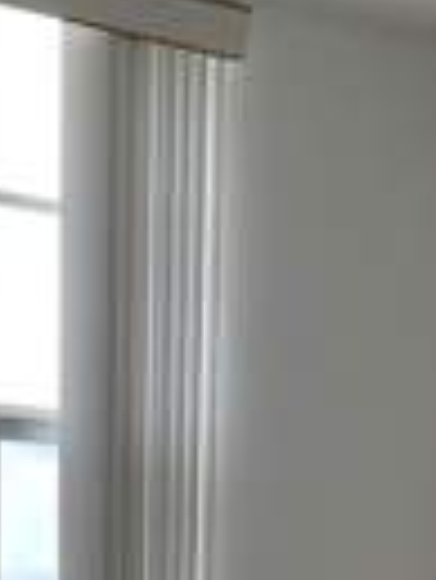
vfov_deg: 13.0
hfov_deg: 11.5
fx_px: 2163
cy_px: 1200
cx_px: 288
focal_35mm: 129
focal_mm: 5.1
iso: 32
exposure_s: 1/173
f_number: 1.6
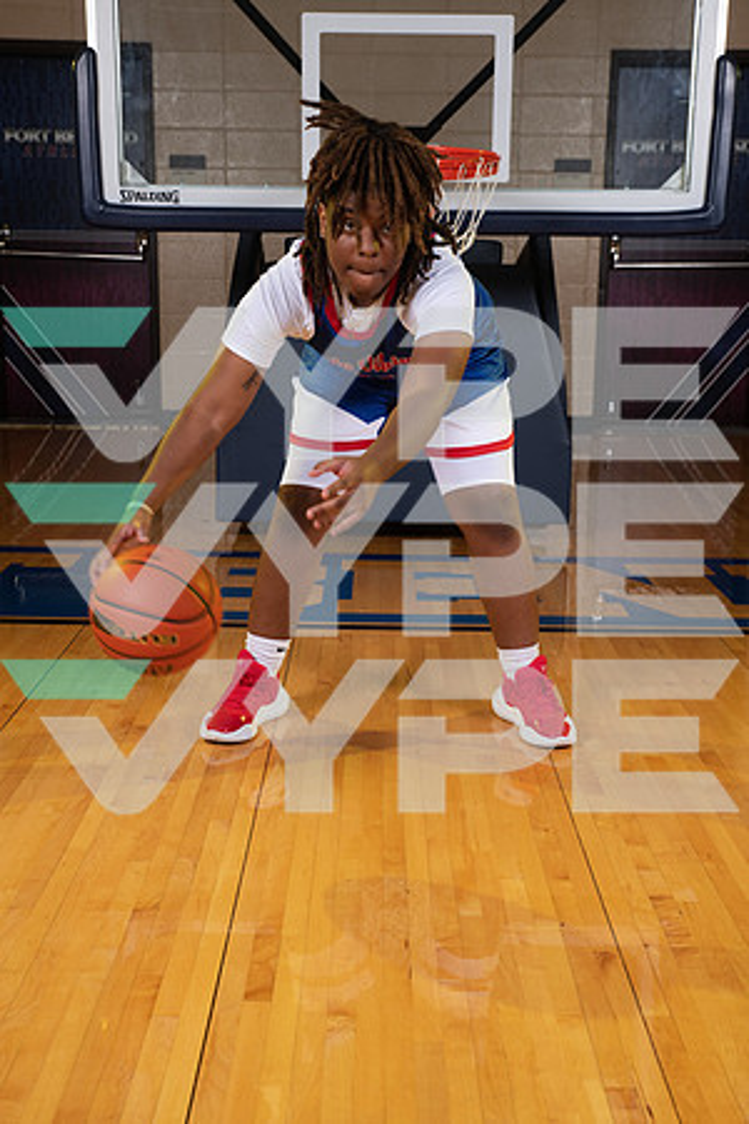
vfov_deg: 44.5
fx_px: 1373
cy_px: 562
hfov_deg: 30.5
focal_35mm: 44
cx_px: 374
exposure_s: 1/320
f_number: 7.1
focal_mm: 44
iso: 320
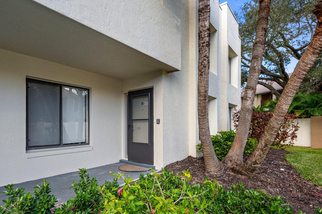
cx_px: 134
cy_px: 135
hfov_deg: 86.2
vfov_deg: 63.5
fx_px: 170
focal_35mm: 19
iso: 250
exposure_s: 1/50
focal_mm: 14
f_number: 11
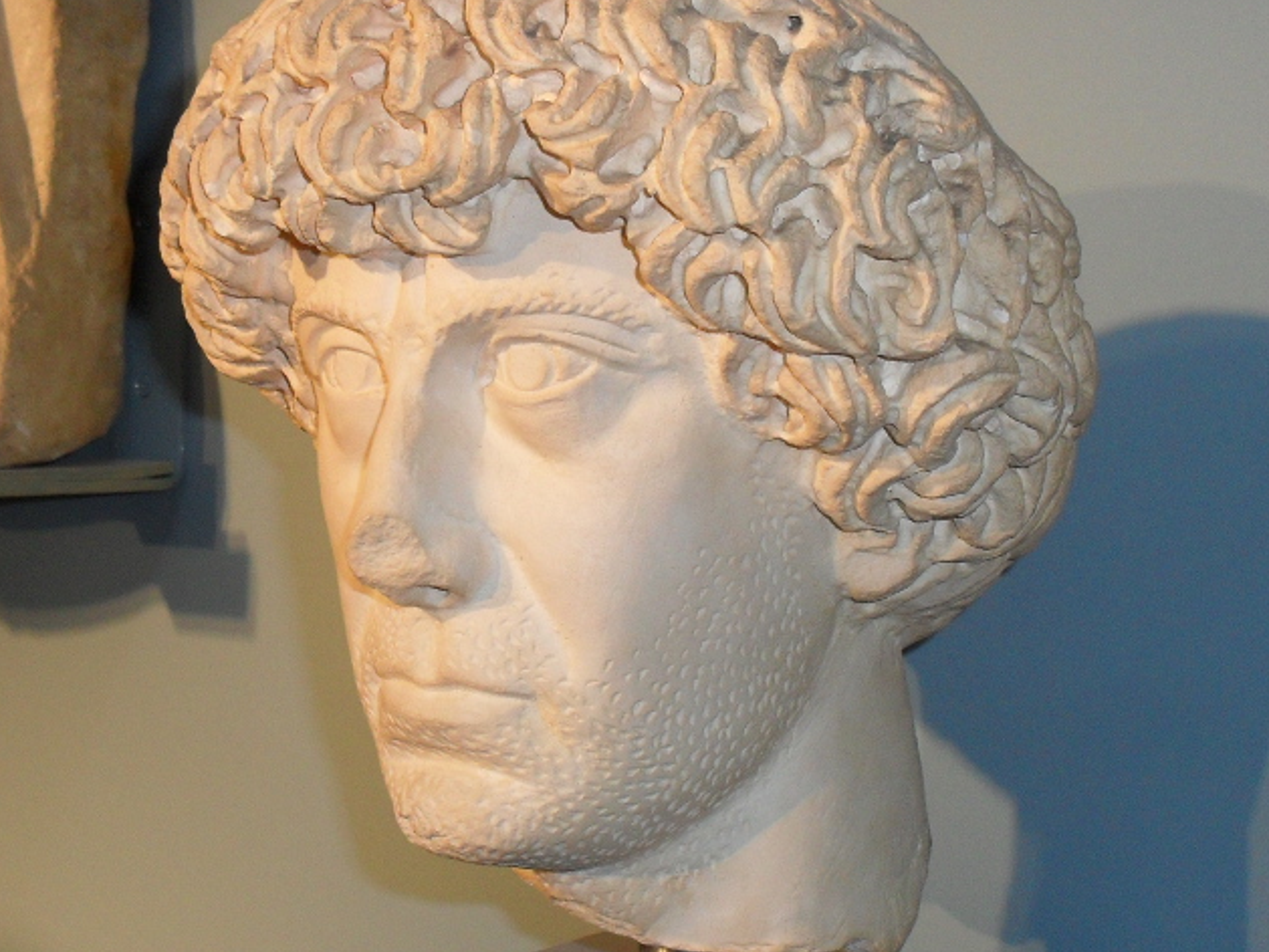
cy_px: 520
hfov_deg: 33.8
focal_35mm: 57
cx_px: 595
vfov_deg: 25.7
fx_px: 2090
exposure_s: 1/45
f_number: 3.2
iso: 200
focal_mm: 6.3
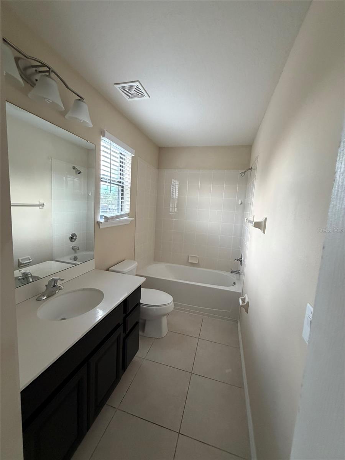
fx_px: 186
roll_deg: -3.8
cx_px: 172
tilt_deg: -6.3
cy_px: 230
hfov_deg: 85.7
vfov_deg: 102.1
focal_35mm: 14
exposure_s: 1/90
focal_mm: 2.22
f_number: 2.2
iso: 320
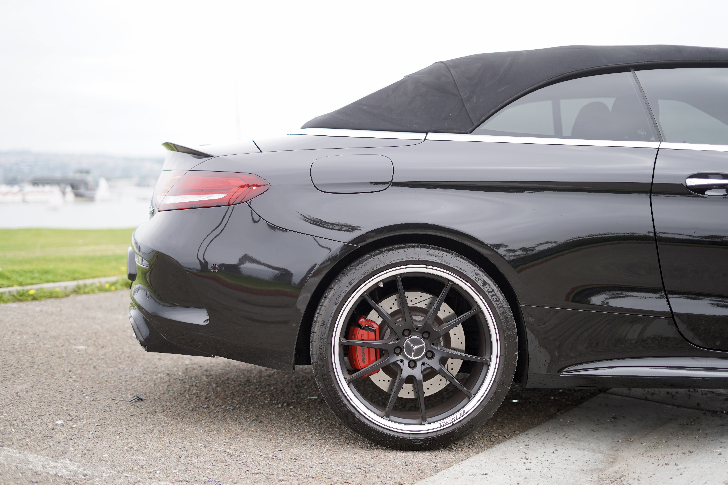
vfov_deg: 27.0
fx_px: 1011
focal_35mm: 50
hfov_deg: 39.6
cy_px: 242
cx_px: 364
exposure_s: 1/1000
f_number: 2
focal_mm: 50
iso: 100
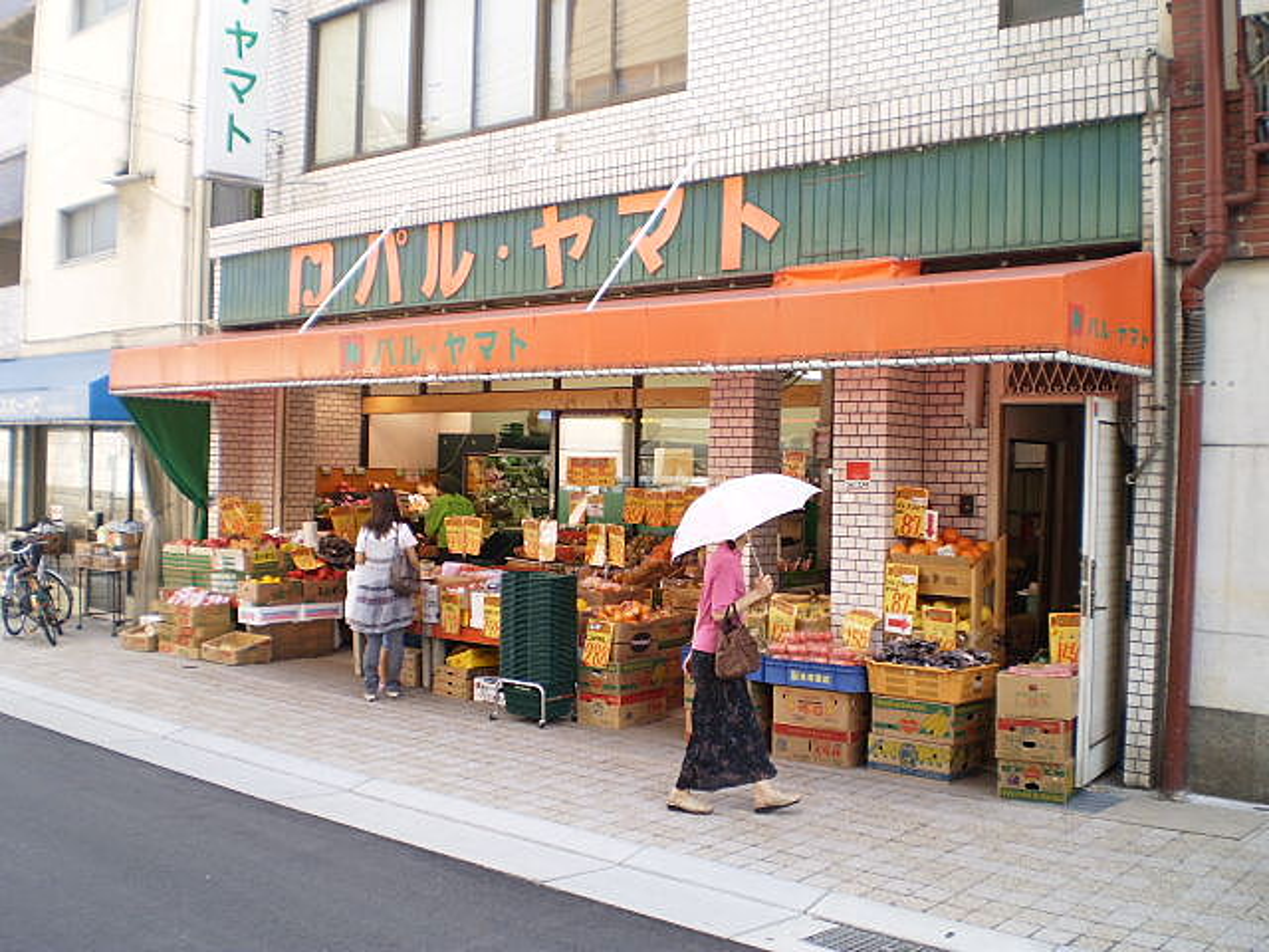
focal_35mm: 36
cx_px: 634
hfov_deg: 51.4
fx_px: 1320
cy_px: 476
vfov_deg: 39.7
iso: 64
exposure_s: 1/125
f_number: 3.1
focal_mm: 6.3
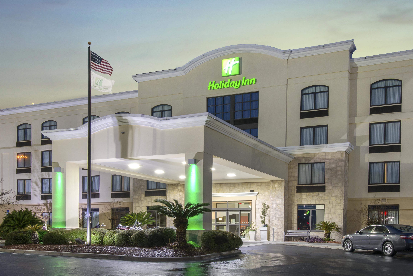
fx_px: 413
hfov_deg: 53.1
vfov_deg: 36.9
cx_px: 205
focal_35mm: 36
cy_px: 149
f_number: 11
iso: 400
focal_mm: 21
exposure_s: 1
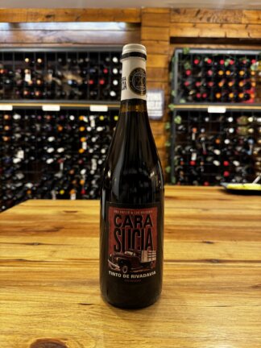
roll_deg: -0.7
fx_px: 241
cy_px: 174
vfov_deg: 71.6
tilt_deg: -5.7
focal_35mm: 24
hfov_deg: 56.8
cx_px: 130
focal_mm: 6.76
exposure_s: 1/50
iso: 250
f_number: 1.78
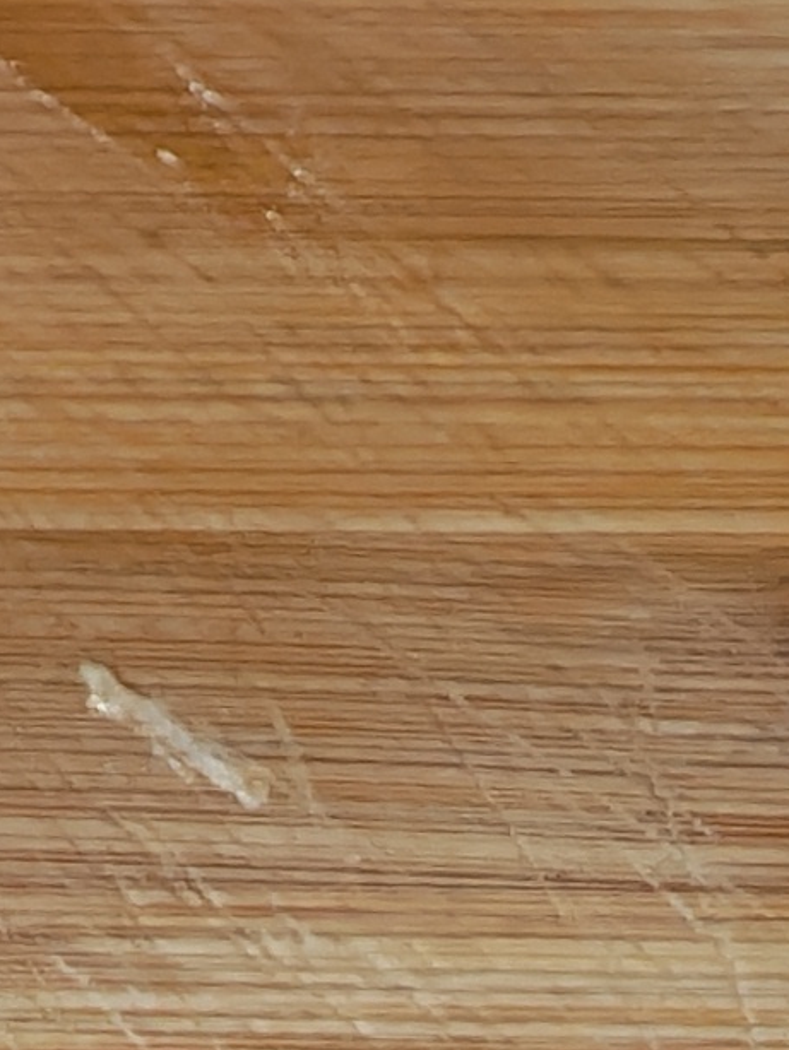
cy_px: -790
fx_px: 5467
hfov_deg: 7.8
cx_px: -887
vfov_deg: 10.4
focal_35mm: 180
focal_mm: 6.12
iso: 1600
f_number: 1.9
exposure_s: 1/50
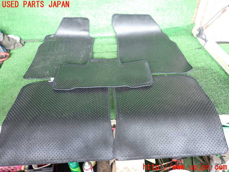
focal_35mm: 25
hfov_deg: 69.4
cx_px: 114
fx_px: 165
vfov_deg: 54.9
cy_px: 86
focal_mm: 4.5
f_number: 2
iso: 320
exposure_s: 1/30
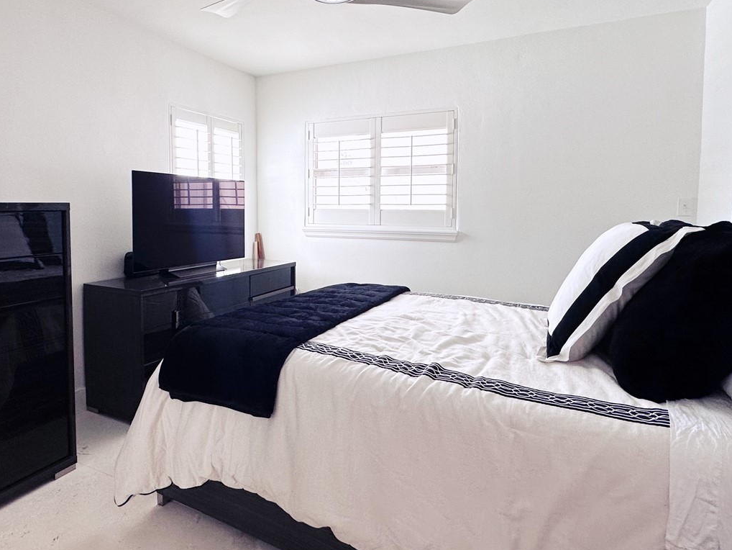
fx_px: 465
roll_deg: -0.3
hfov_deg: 76.0
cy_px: 231
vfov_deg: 60.8
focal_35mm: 22
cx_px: 319
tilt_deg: -2.6
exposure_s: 1/120
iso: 125
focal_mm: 2.22
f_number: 2.2
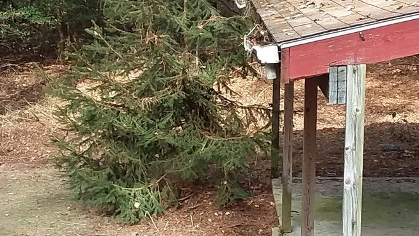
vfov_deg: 13.1
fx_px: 1022
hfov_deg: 23.2
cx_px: 177
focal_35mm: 92
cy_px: 97
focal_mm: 2.91
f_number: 1.9
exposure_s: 1/129
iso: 50
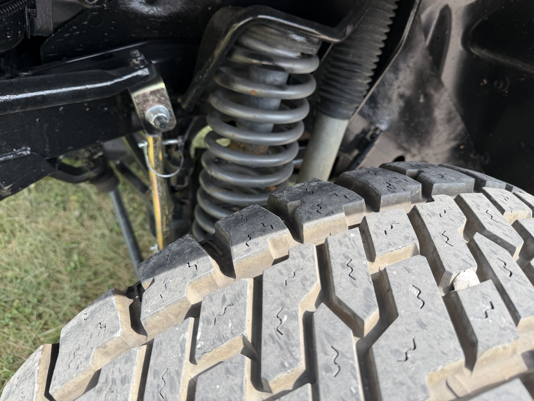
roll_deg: -15.7
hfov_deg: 71.6
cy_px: 200
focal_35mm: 24
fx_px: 370
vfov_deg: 56.8
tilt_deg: -31.9
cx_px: 267
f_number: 1.78
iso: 80
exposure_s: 1/765
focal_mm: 6.76
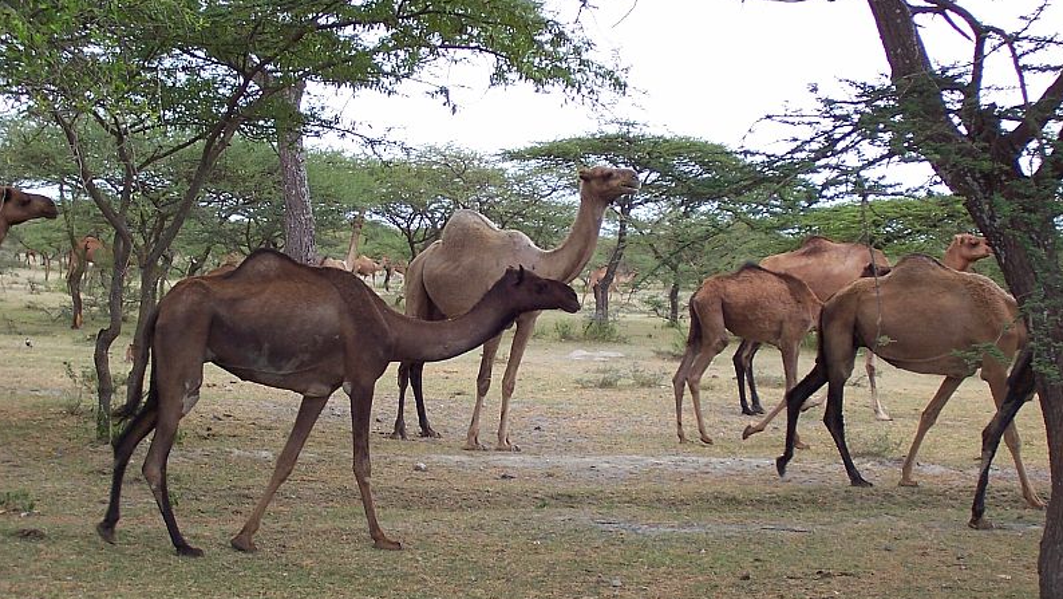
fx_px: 2537
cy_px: 330
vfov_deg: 13.4
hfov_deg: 23.7
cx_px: 533
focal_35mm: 90
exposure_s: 1/250
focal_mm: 13.5
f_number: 4.1
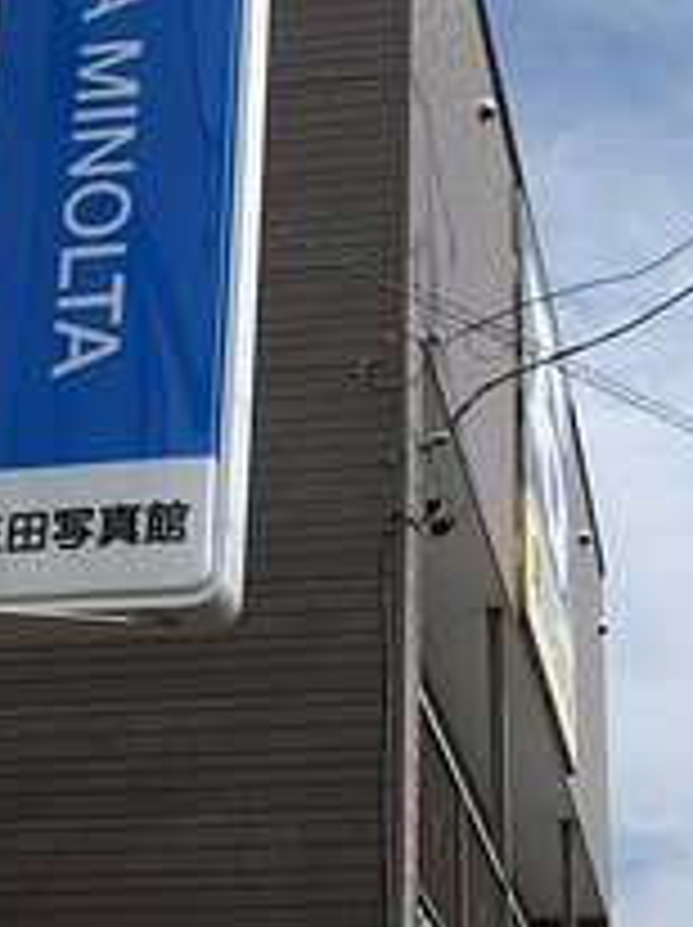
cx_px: 279
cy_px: 500
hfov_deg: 17.1
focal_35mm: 86
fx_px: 2300
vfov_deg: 22.8
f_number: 9
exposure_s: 1/300
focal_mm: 24
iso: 100
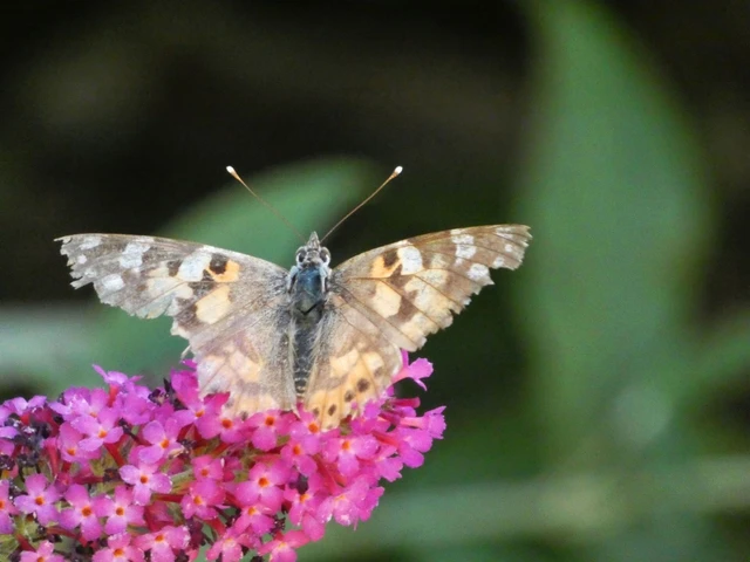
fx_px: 15968
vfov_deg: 2.0
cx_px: 375
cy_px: 281
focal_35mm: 737
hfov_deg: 2.7
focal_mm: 132.1
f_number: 5.6
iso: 2500
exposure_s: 1/250
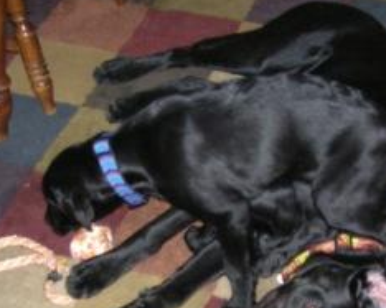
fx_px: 982
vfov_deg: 17.7
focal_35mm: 86
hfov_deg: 22.2
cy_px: 259
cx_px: 254
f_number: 3.2
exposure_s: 1/60.1
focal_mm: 7.7
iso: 200
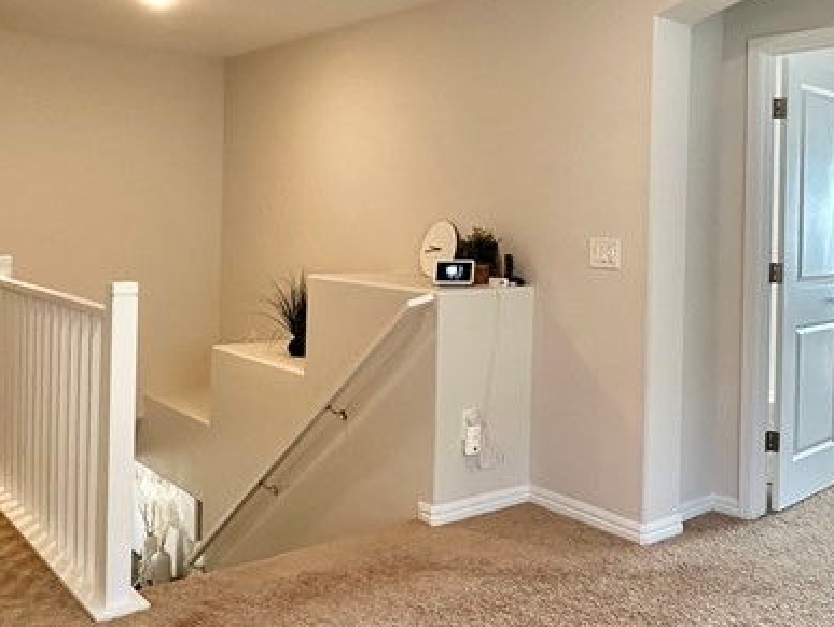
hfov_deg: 48.9
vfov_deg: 38.3
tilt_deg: +0.3
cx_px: 584
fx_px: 892
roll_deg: -1.3
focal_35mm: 37
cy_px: 213
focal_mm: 2.22
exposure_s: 1/120
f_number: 2.2
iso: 250
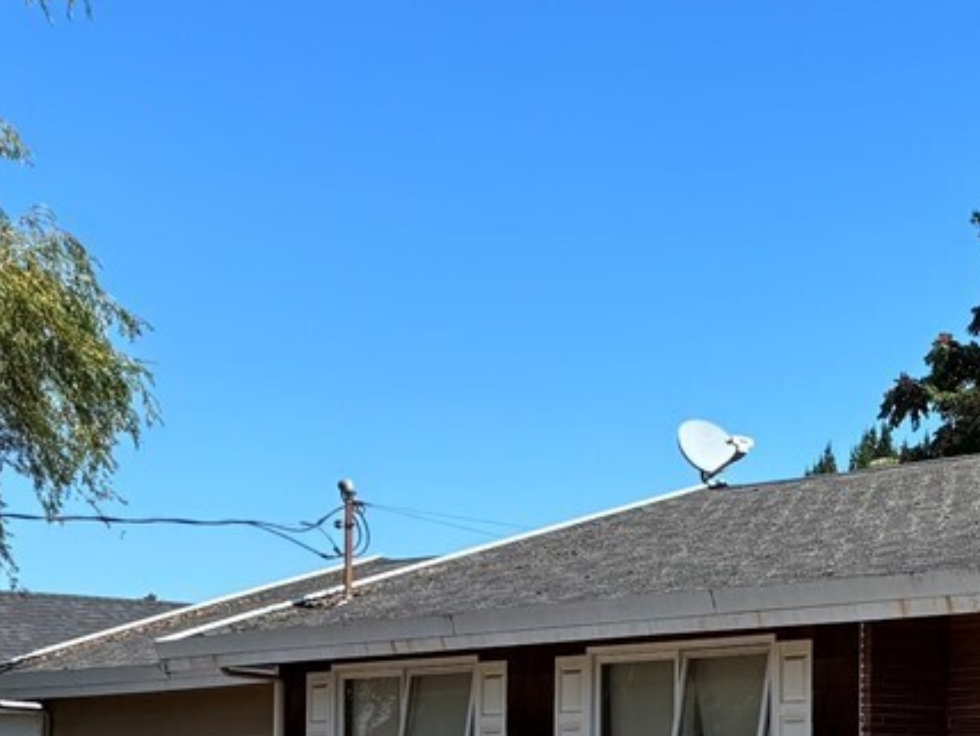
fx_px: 2747
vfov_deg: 14.9
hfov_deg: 19.2
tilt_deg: +2.6
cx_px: 1140
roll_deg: -0.8
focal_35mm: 97
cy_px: 777
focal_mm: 5.96
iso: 50
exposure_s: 1/2193
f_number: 1.6
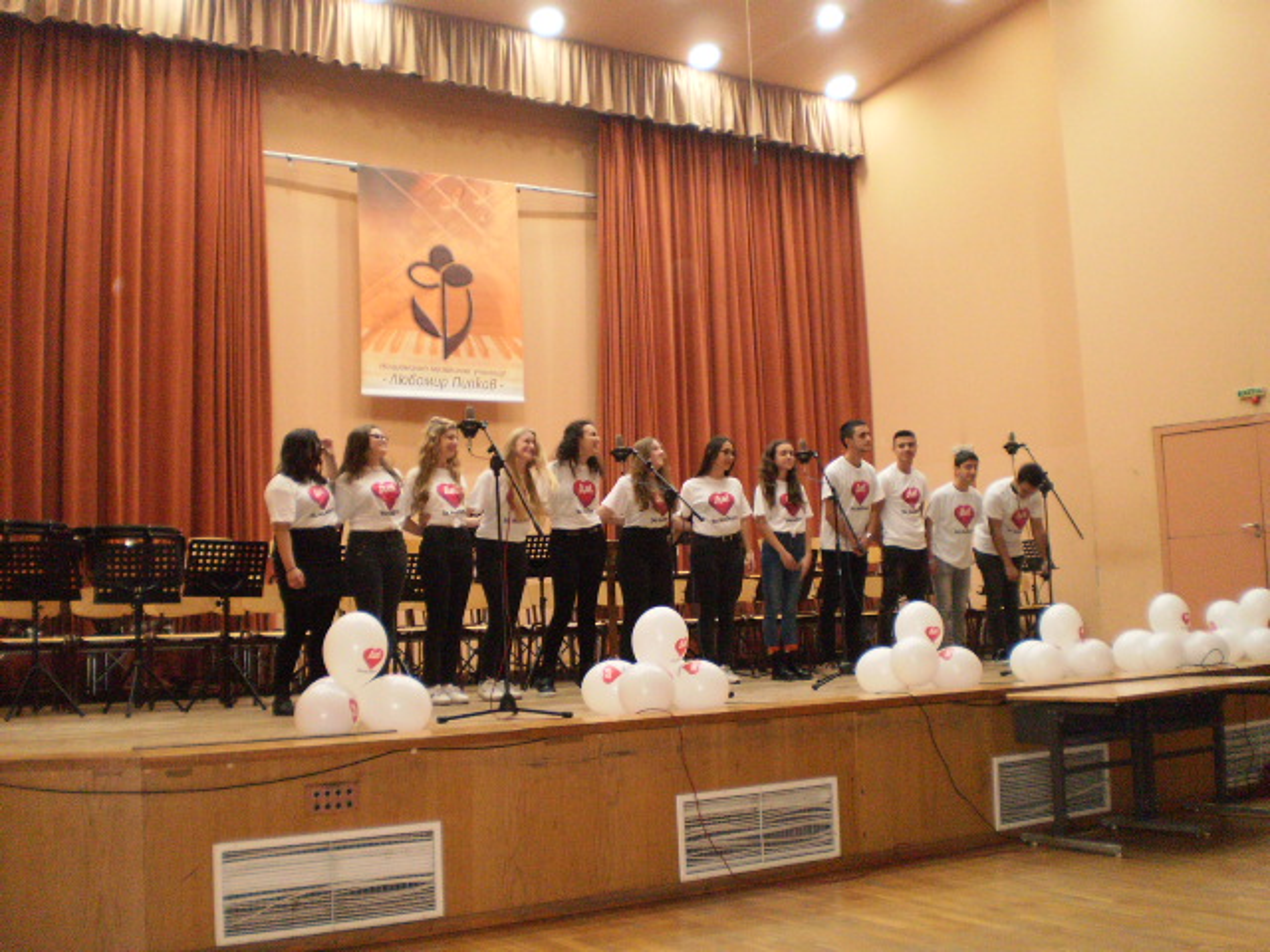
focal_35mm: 36
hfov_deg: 51.4
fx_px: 1321
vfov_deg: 39.7
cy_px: 476
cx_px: 635
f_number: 3.1
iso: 400
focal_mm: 6.3
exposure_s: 1/30
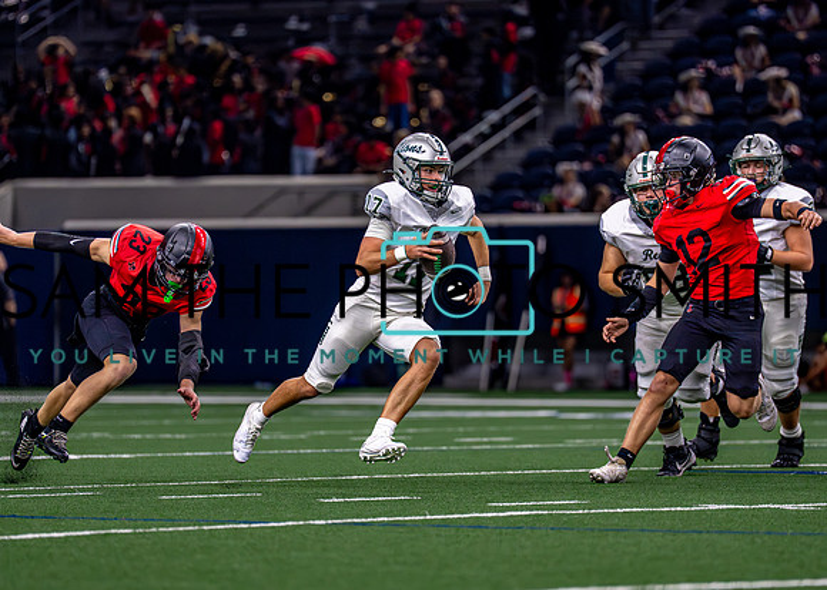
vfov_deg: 5.4
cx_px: 410
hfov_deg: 7.5
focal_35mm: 268
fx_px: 6291
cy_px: 324
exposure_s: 1/2000
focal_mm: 200
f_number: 2.8
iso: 4000
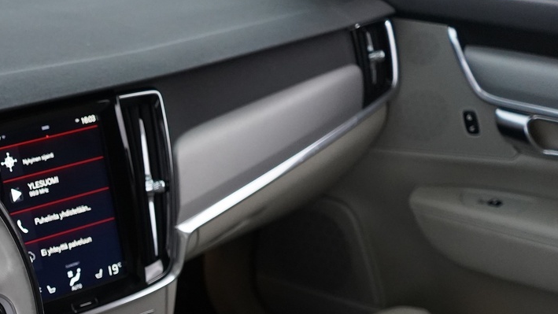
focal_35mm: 67
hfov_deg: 29.2
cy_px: 405
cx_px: -13
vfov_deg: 17.0
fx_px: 991
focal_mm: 28
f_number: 3.5
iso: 3200
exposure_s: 1/60
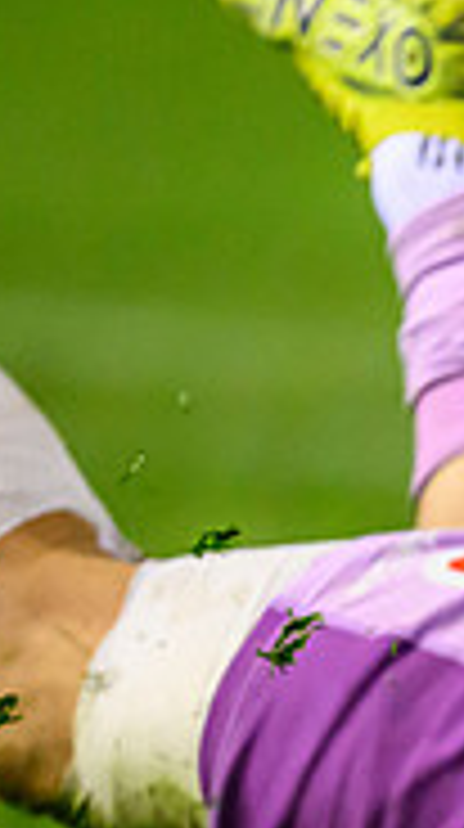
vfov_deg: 1.3
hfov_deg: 0.7
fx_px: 36311
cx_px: 1399
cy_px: 960
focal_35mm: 1654
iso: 8000
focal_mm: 400
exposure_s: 1/1600
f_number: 2.8
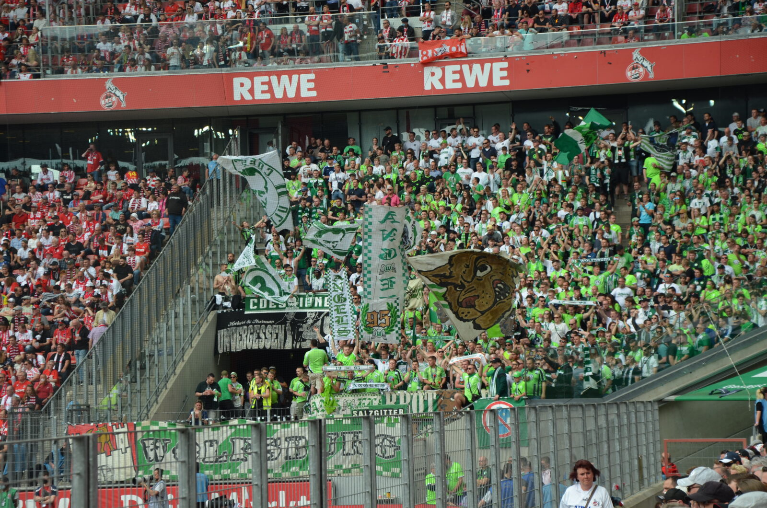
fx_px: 2233
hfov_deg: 19.5
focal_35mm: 105
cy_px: 254
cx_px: 384
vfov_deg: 13.0
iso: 320
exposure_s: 1/500
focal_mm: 70
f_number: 5.6
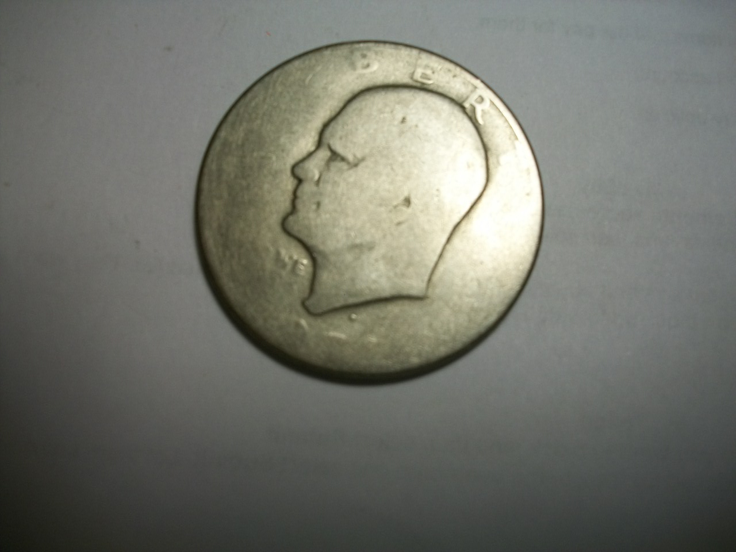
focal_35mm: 32
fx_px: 680
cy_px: 276
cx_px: 368
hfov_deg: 56.8
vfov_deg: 44.2
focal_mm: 5.7
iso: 80
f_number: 2.9
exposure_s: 1/160
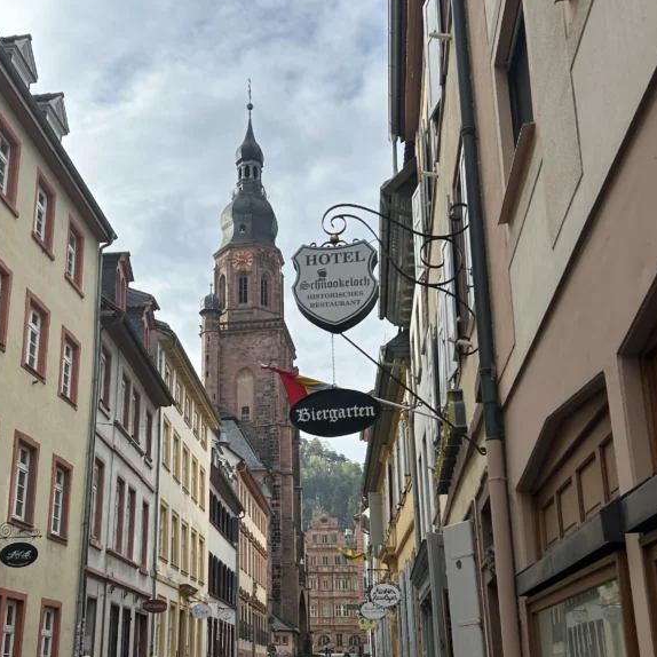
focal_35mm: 41
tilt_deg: +18.5
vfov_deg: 40.8
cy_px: 385
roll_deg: +0.1
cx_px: 244
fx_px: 880
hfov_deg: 40.6
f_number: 1.5
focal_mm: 5.7
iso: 50
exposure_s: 1/4444
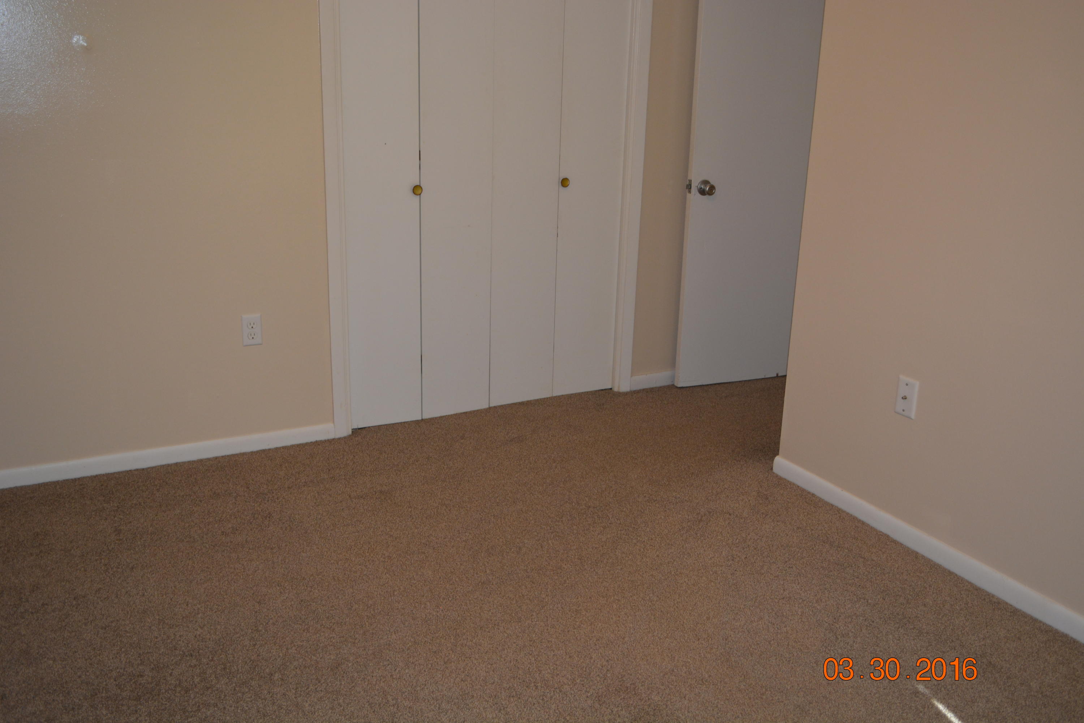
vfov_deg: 40.0
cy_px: 362
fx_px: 994
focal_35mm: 33
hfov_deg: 57.2
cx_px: 542
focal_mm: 22
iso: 560
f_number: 4
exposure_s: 1/60
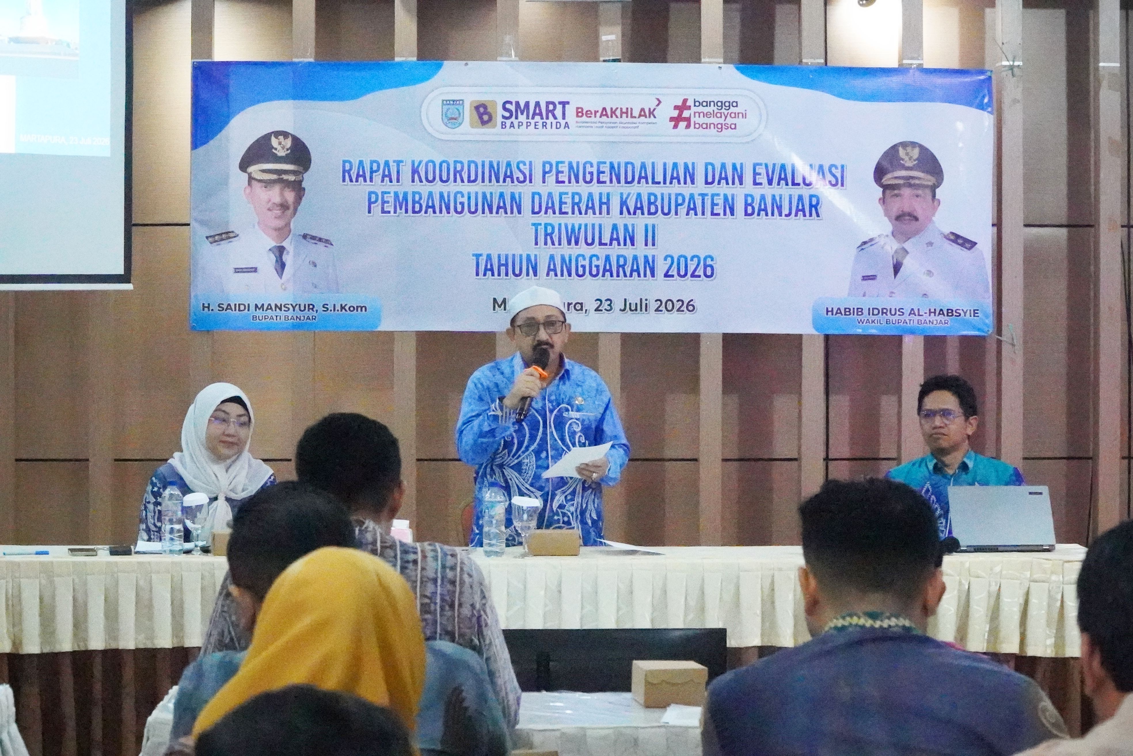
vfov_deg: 15.2
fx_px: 2832
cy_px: 378
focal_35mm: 90
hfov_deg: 22.6
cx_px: 566
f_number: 8
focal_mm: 60
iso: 64000
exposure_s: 1/320
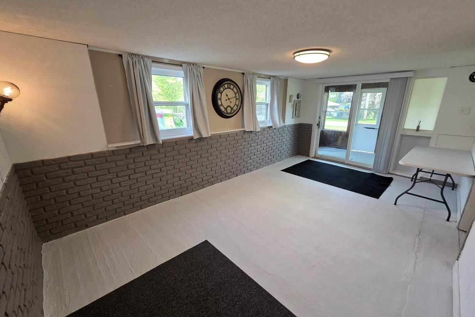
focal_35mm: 14
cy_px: 162
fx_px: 185
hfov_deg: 104.2
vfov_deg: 81.2
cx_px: 244
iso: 160
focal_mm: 2.2
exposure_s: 1/120
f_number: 1.9
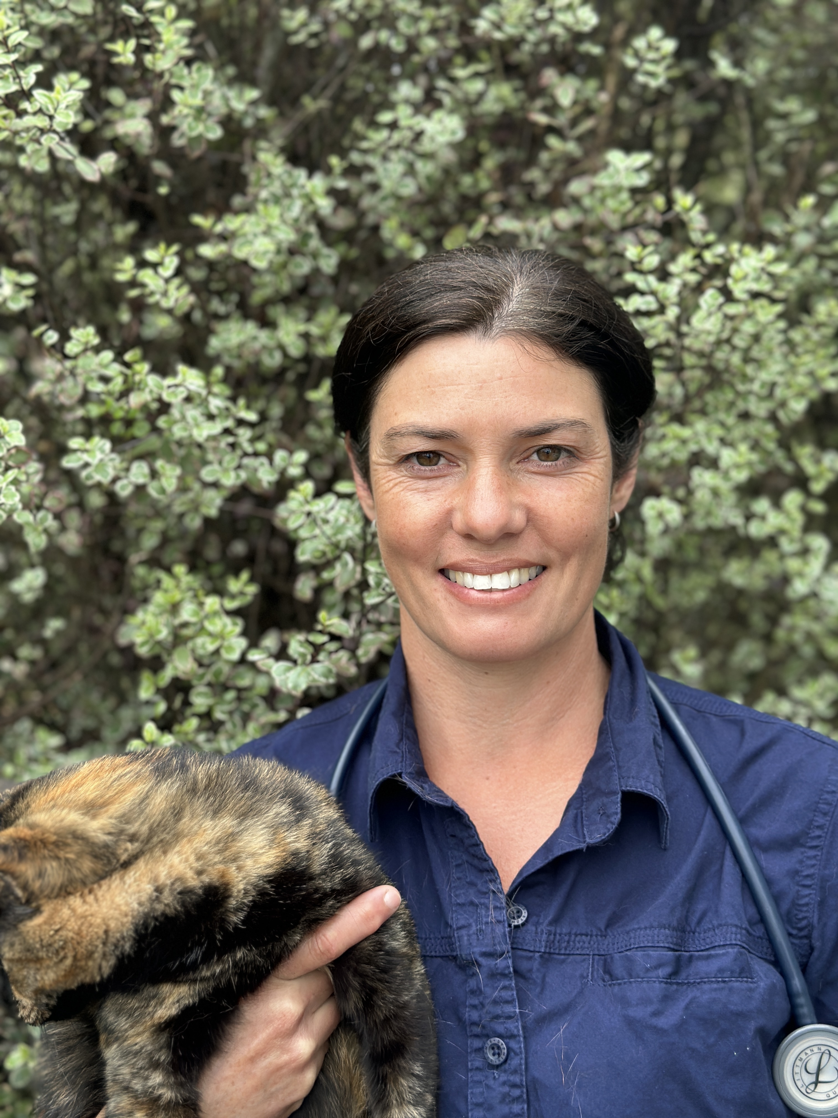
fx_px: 1549
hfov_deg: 30.3
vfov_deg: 39.7
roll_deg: +1.3
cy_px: 559
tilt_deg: -5.8
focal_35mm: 48
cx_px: 419
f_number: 1.78
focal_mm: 6.86
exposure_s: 1/1009
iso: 80
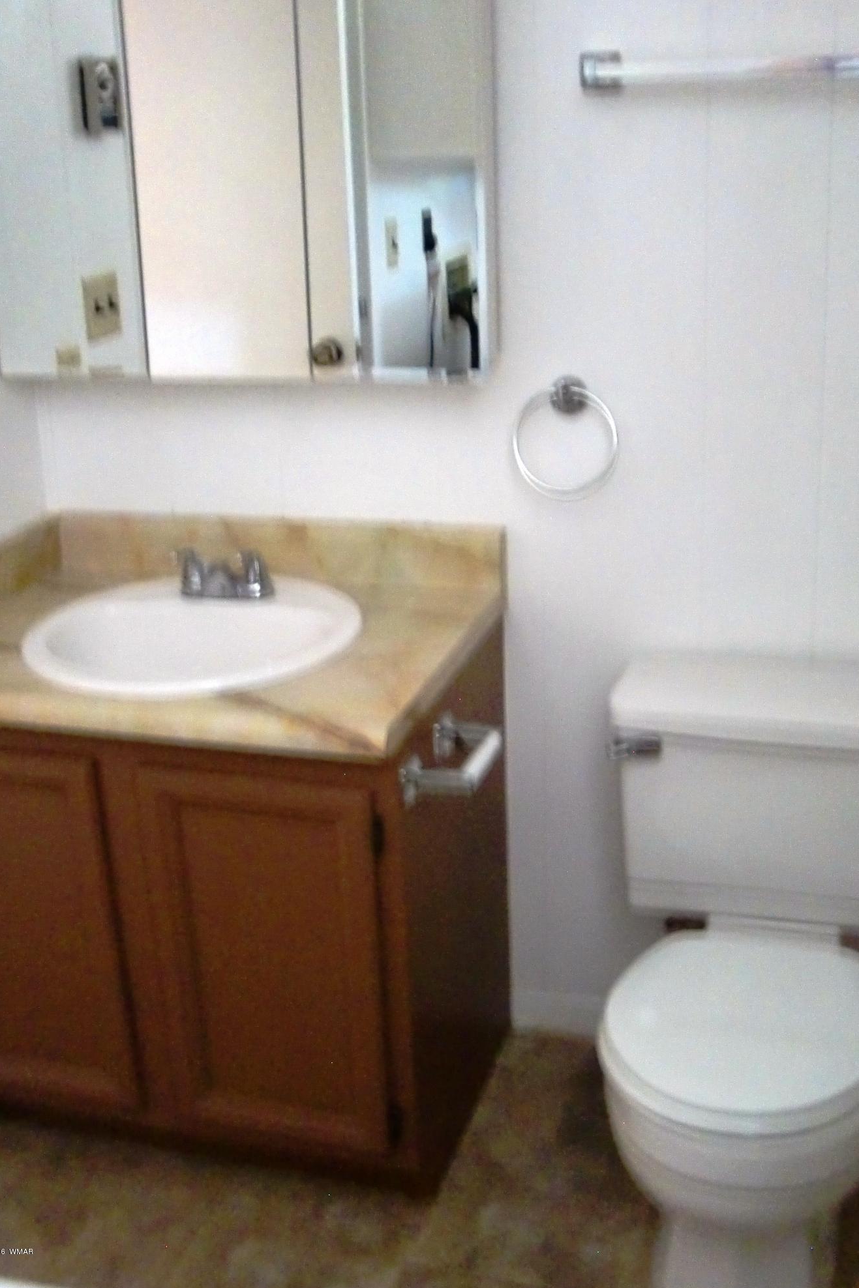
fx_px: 1432
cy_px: 641
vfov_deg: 48.5
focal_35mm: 40
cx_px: 466
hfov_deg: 33.4
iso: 400
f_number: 3.9
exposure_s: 1/5
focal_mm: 6.66
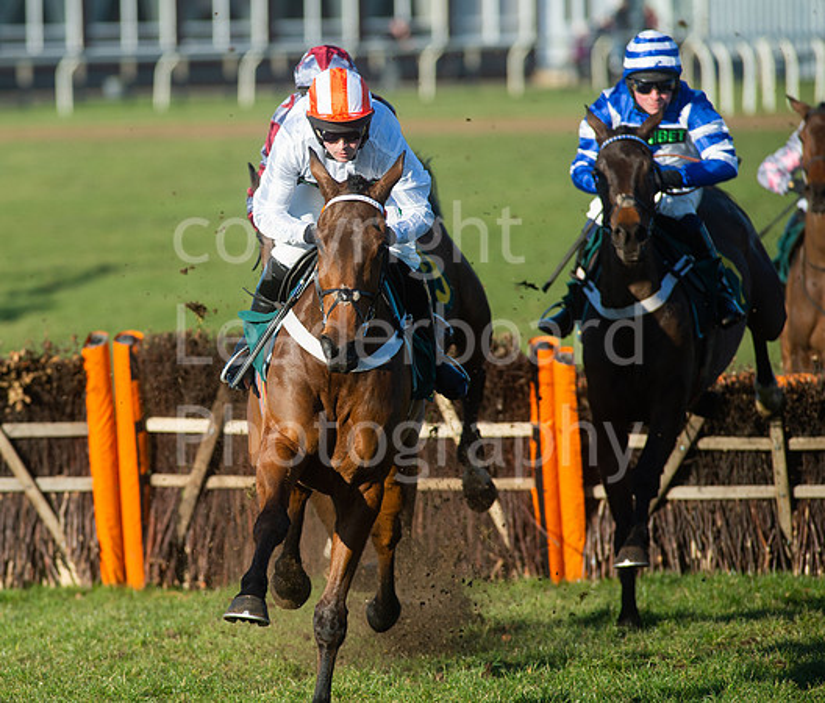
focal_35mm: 385
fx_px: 9643
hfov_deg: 4.9
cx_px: 246
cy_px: 318
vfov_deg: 4.2
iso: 400
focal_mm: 300
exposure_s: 1/2500
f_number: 7.1
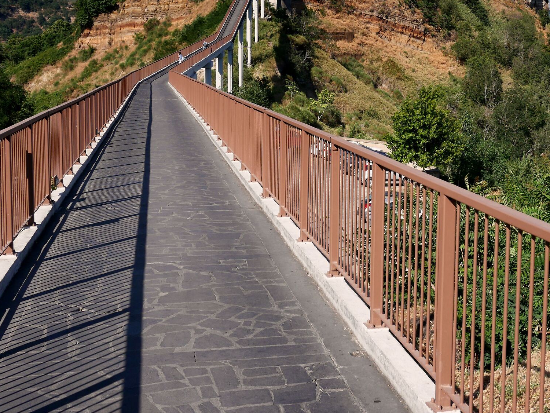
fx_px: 1017
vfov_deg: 22.7
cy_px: 87
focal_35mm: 64
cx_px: 407
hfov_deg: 29.8
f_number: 7.1
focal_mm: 20
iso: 200
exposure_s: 1/640
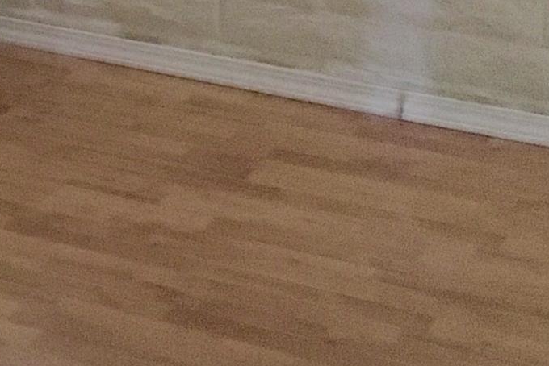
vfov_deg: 9.7
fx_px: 2029
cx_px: -429
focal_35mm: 133
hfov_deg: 13.8
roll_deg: +2.3
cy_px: -319
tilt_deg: -8.4
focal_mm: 4.15
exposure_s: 1/15
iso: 640
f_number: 2.2
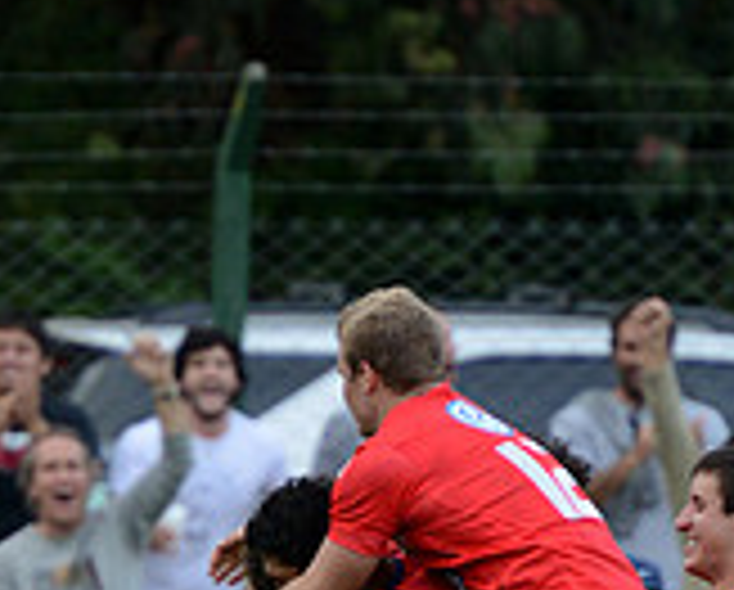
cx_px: 365
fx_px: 19608
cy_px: 835
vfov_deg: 1.7
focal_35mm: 901
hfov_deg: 2.1
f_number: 4
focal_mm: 270
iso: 1600
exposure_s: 1/500
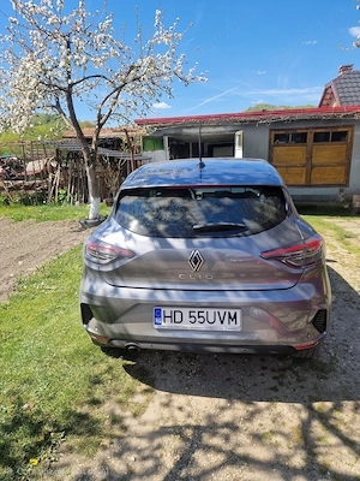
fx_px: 319
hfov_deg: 58.9
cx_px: 180
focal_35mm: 23
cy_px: 240
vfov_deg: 73.9
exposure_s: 1/909
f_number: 1.8
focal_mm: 5.4
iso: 50
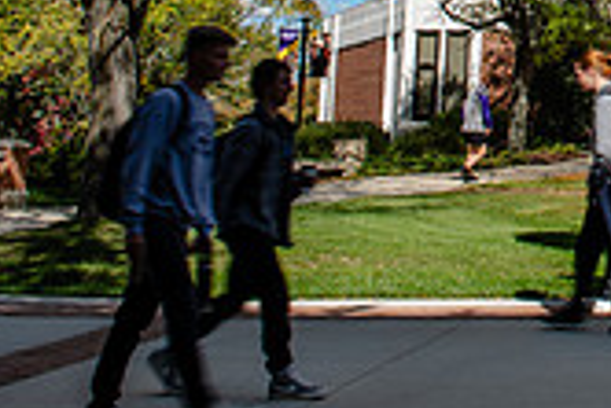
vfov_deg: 15.3
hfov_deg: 21.3
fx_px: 1427
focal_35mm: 84
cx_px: 847
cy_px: -164
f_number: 9
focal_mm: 24
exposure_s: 1/40
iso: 31
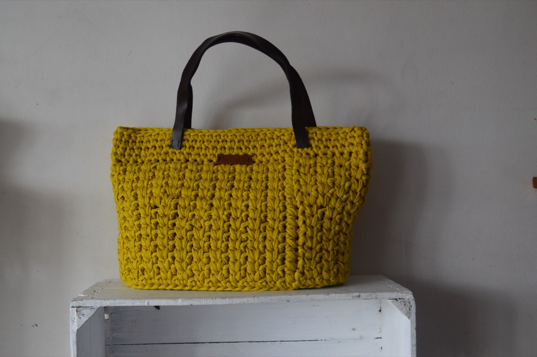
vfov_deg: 29.8
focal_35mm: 45
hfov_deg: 43.6
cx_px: 268
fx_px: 671
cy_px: 178
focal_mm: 30
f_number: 6.3
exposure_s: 1/15
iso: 400
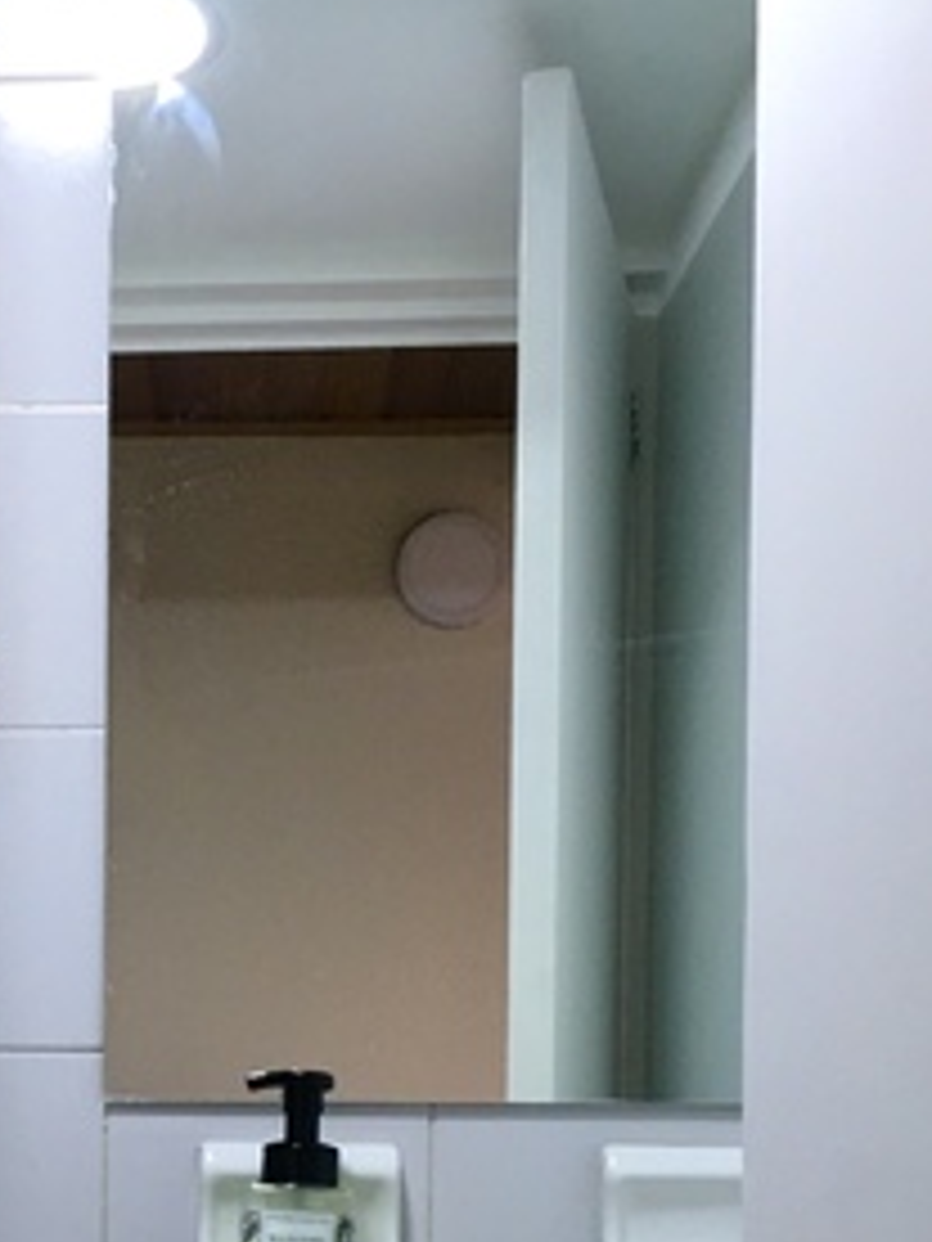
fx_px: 2262
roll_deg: +0.0
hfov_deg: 22.7
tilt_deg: -1.5
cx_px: 86
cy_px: 1116
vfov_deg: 29.5
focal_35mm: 63
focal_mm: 4.15
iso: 40
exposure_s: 1/30
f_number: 2.2
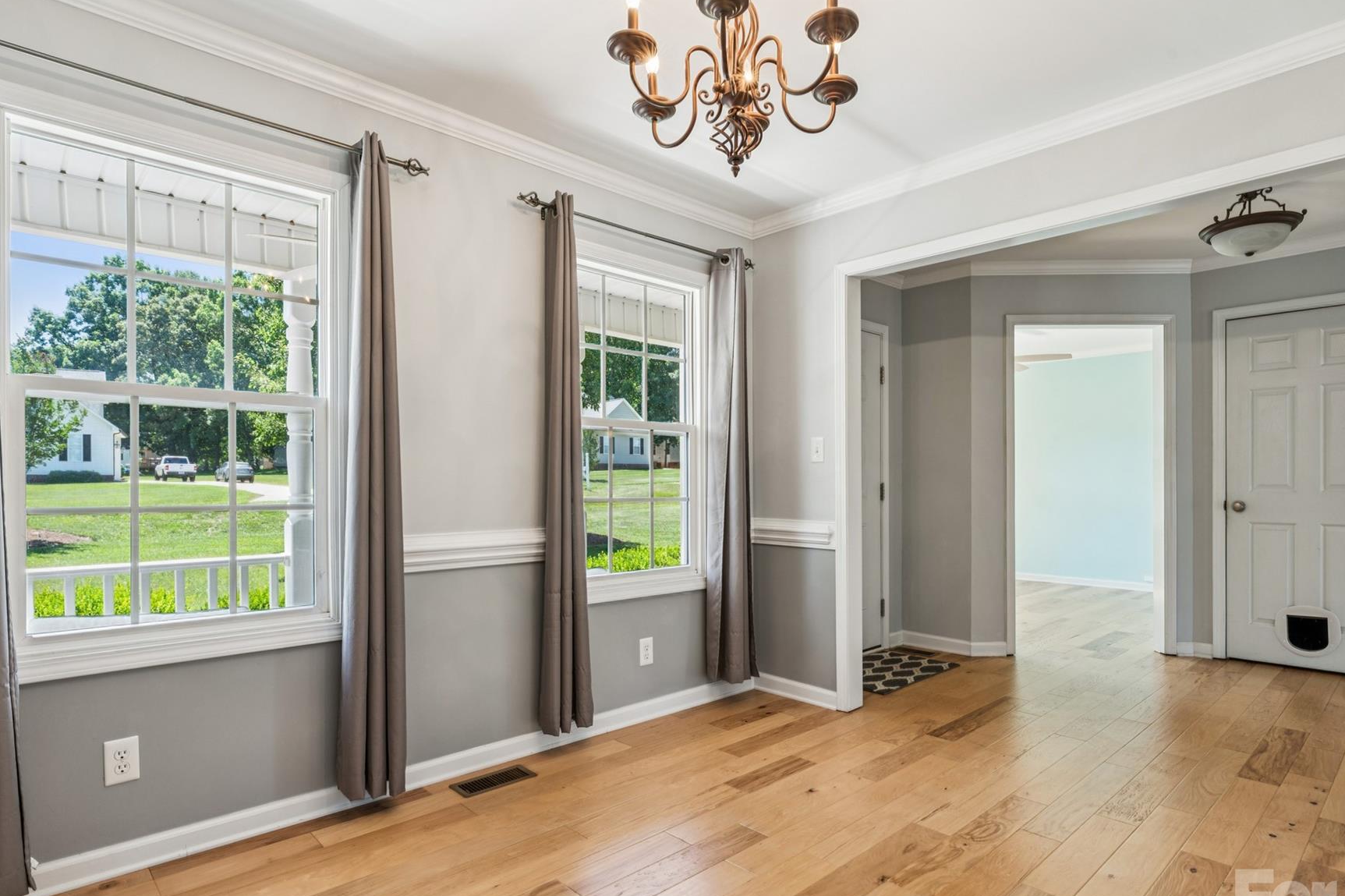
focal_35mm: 20
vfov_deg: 62.8
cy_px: 490
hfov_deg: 85.2
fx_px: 732
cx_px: 685
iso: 100
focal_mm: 16.5
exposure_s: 1/4
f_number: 13
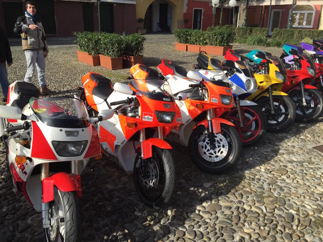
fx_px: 271
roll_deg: -0.8
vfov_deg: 48.2
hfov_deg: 61.7
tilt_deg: -20.6
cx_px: 162
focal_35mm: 29
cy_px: 121
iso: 32
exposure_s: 1/1799
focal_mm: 4.15
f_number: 2.2
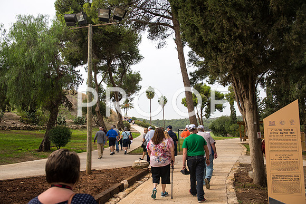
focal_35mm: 31
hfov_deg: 60.3
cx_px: 153
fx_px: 264
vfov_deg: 42.3
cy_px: 102
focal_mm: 31
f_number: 3.5
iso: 100
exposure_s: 1/640
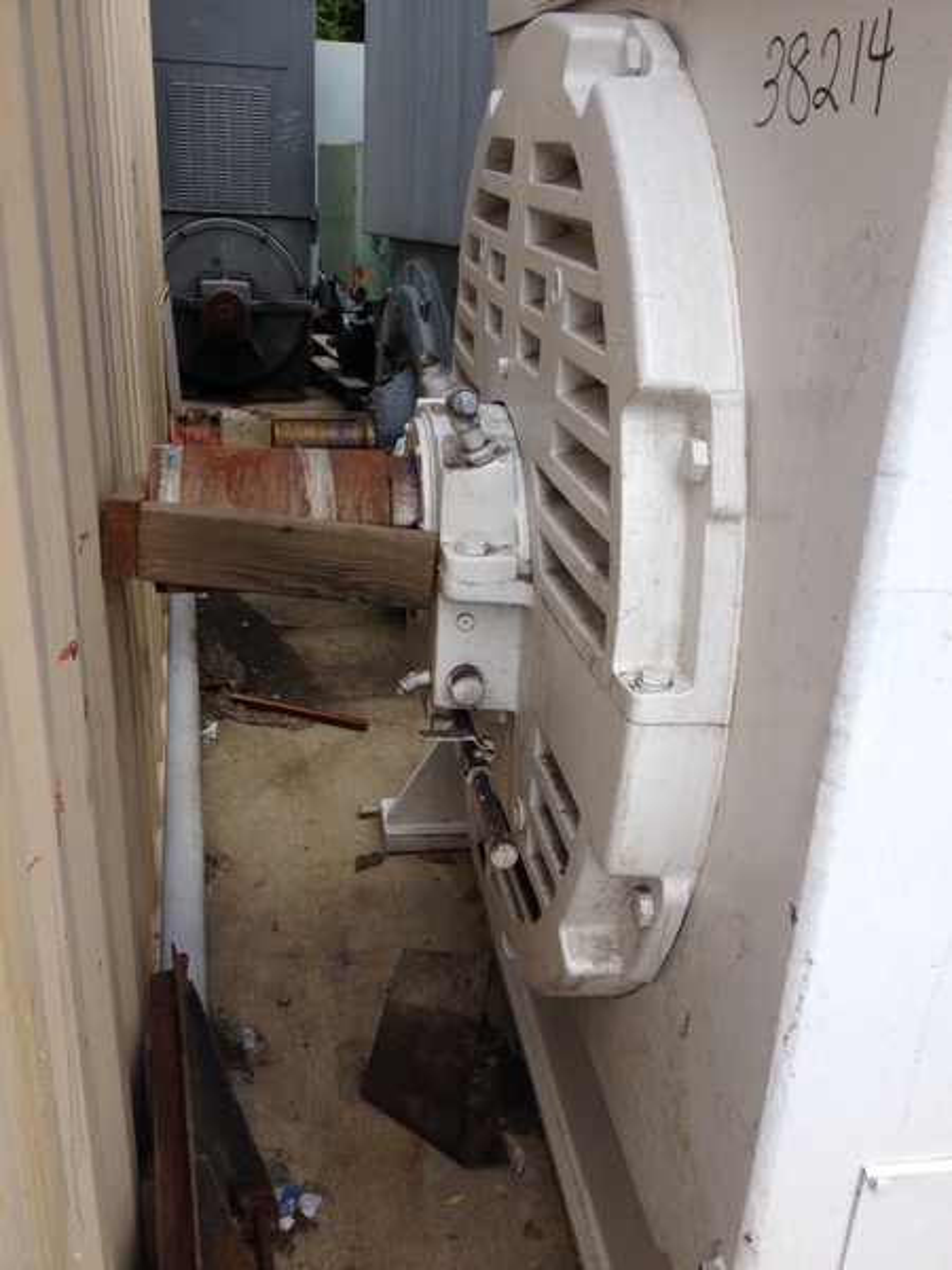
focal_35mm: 35
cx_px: 476
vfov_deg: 52.6
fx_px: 1283
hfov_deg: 40.7
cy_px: 635
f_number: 2.4
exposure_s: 1/421
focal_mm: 4.28
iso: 50
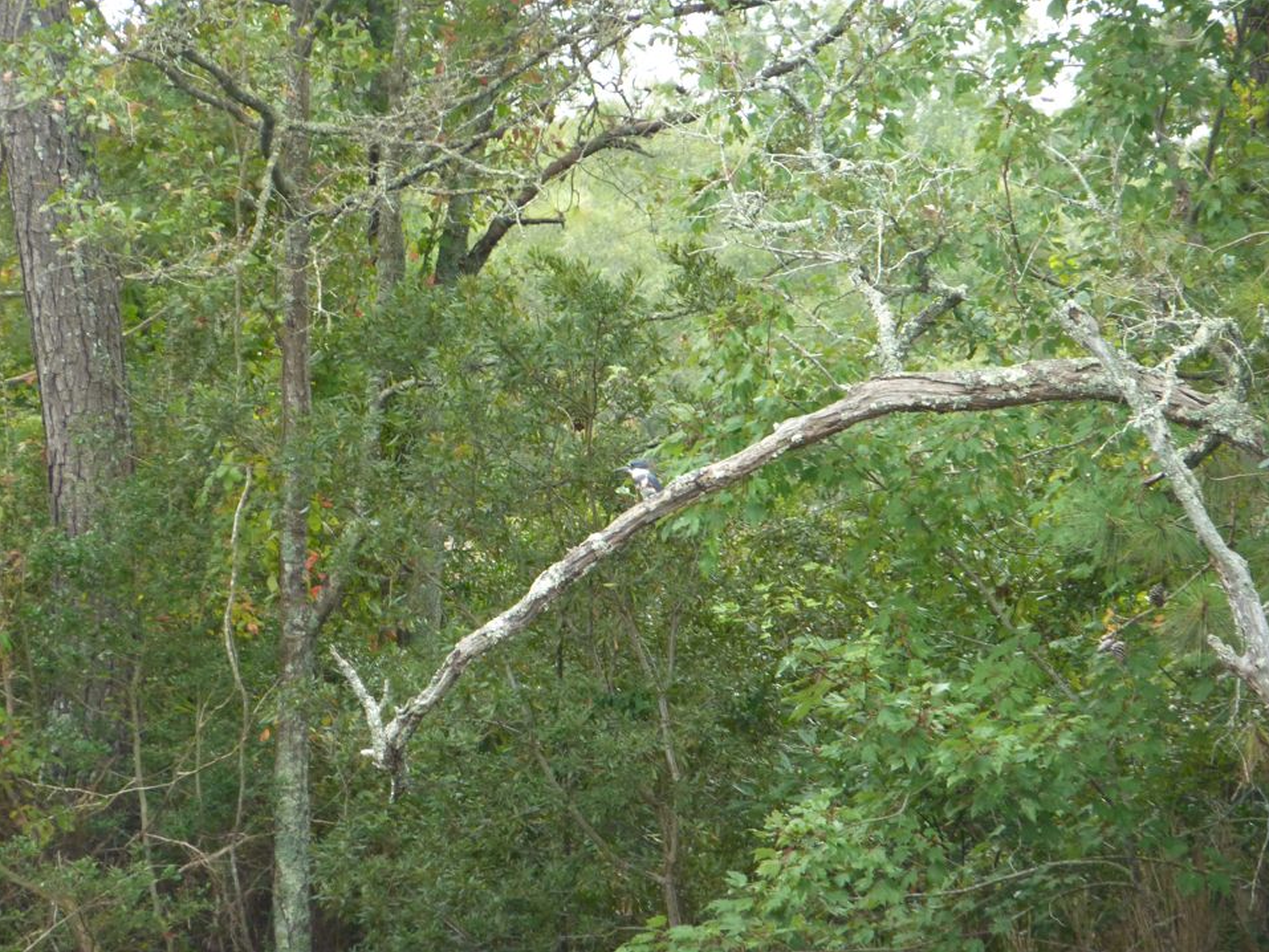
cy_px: 476
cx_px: 635
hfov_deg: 6.6
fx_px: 11036
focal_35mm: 301
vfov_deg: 4.9
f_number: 4.9
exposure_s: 1/125
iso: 250
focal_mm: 49.2
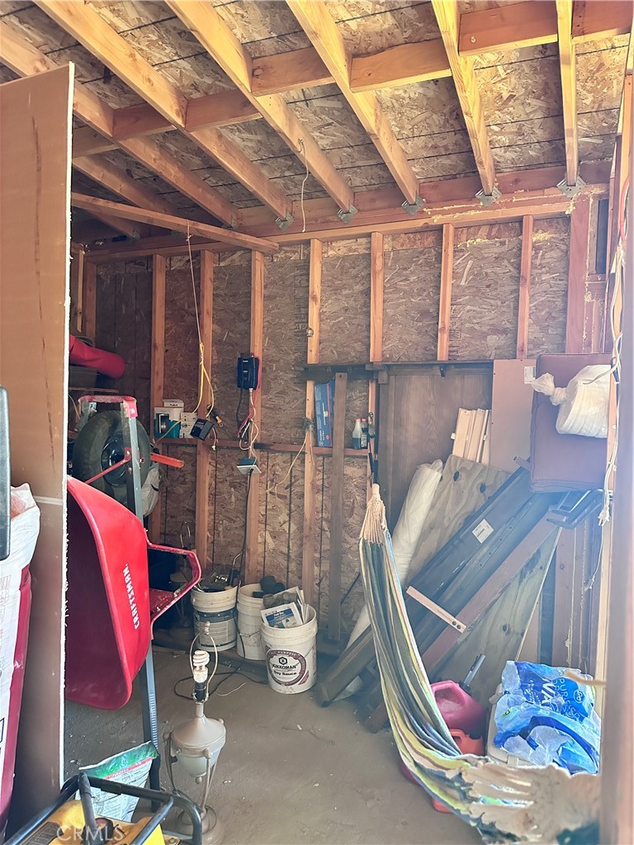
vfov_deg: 71.6
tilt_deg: -1.2
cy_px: 422
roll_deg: -2.3
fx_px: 586
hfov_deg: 56.8
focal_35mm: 24
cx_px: 317
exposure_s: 1/48
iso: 1000
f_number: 1.78
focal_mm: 6.86
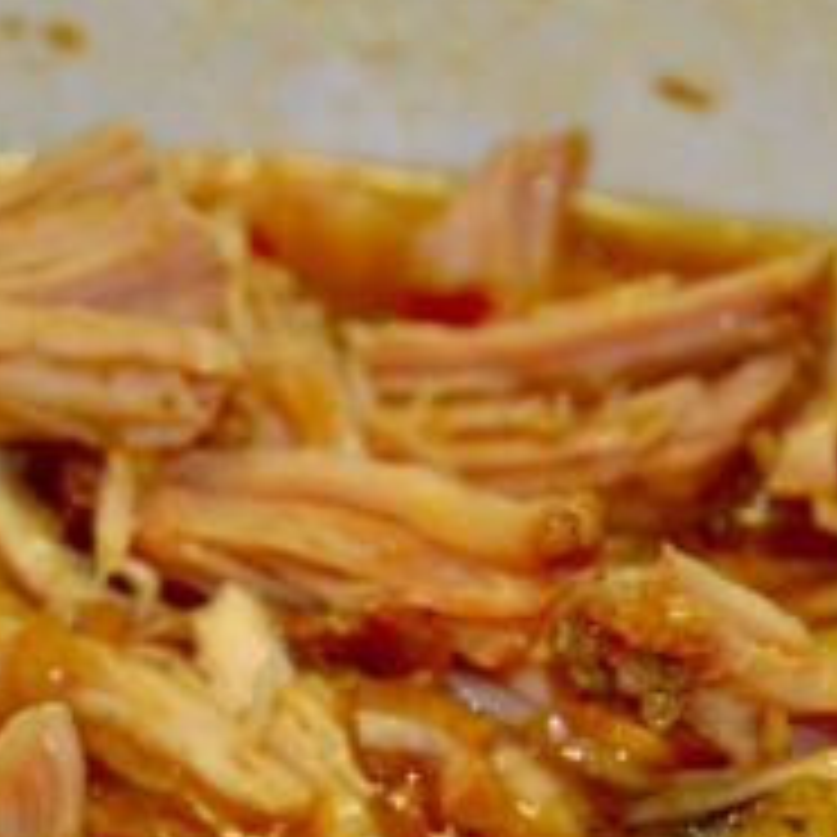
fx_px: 4623
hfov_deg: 10.3
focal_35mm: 169
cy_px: 794
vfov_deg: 10.3
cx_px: 346
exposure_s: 1/60
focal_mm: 38
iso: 800
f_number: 4.2
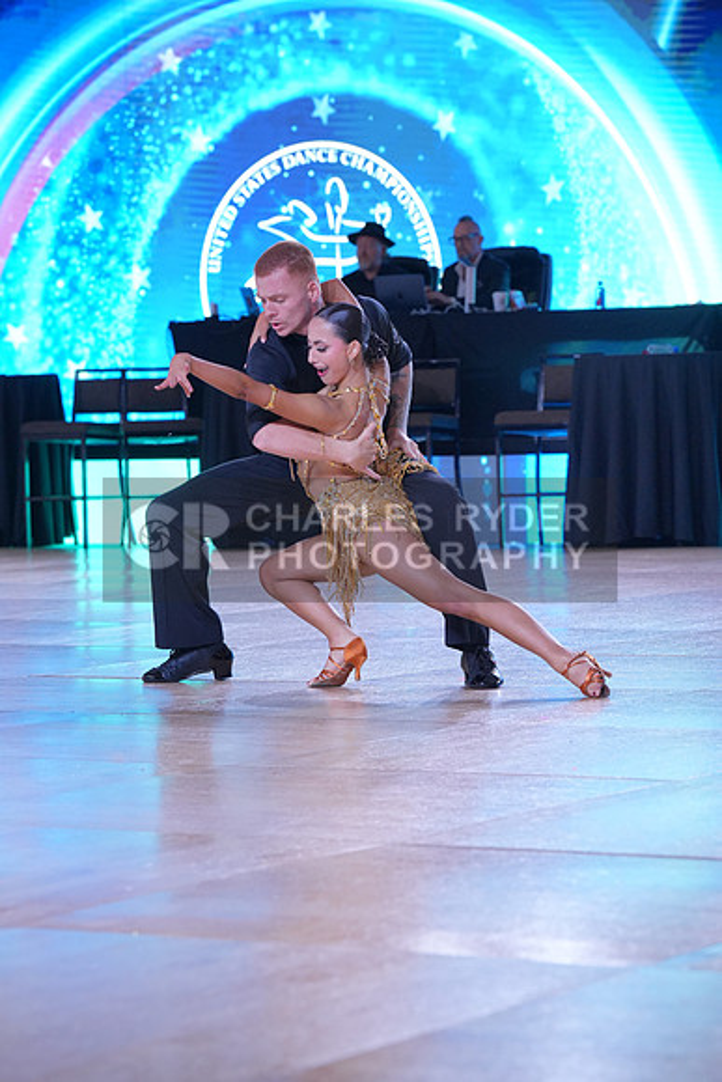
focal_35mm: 124
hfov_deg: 11.1
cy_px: 541
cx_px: 361
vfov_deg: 16.5
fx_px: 3728
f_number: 5.6
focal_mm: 124
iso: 1600
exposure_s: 1/400
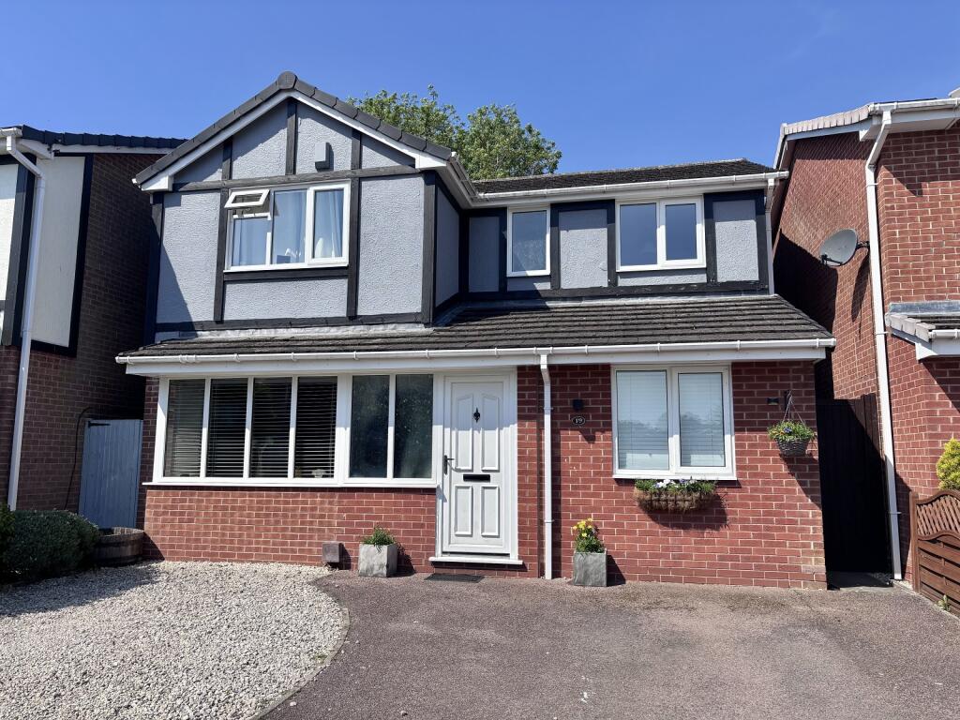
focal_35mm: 26
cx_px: 480
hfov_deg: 67.3
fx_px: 721
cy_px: 360
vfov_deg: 53.1
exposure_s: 1/3788
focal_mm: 5.96
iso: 50
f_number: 1.6
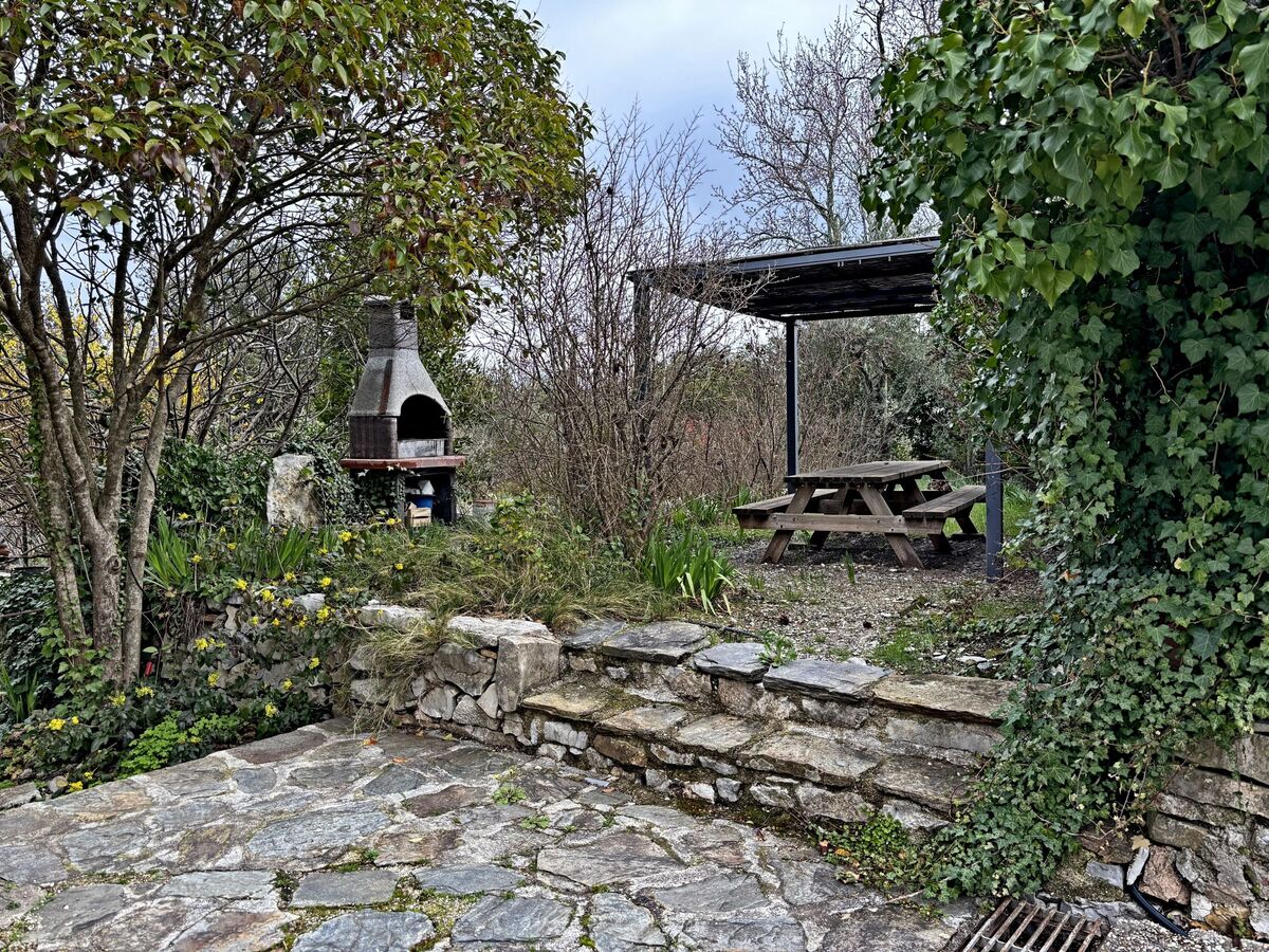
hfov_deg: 67.3
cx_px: 634
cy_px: 476
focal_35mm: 26
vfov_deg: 53.1
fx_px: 953
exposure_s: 1/522
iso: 50
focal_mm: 5.96
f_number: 1.6
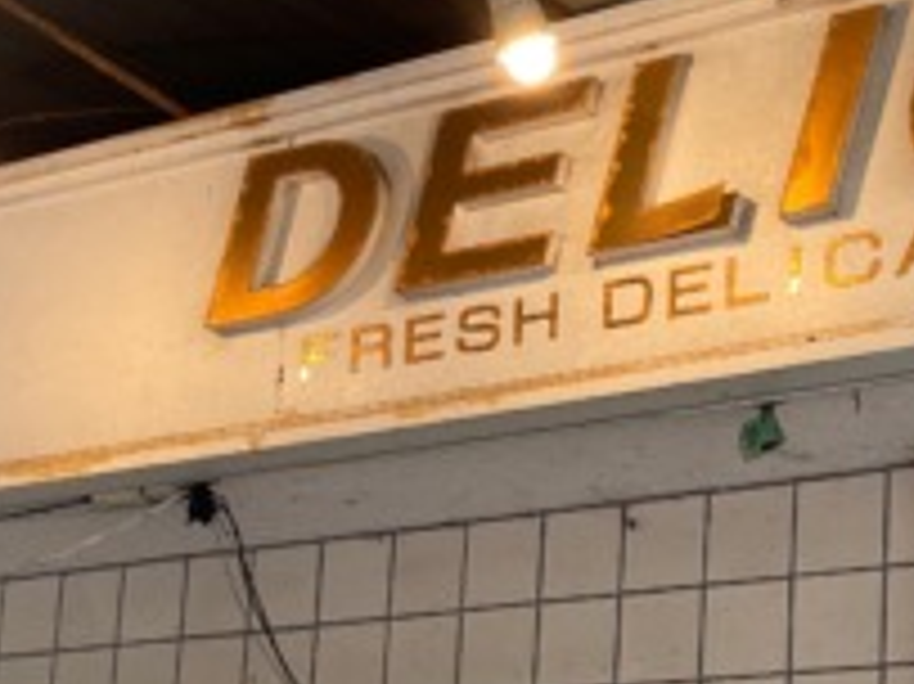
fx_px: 2032
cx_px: 675
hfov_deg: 25.1
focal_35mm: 77
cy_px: 801
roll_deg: -2.8
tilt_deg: +9.1
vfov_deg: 18.2
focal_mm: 4.2
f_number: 1.6
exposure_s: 1/121
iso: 100
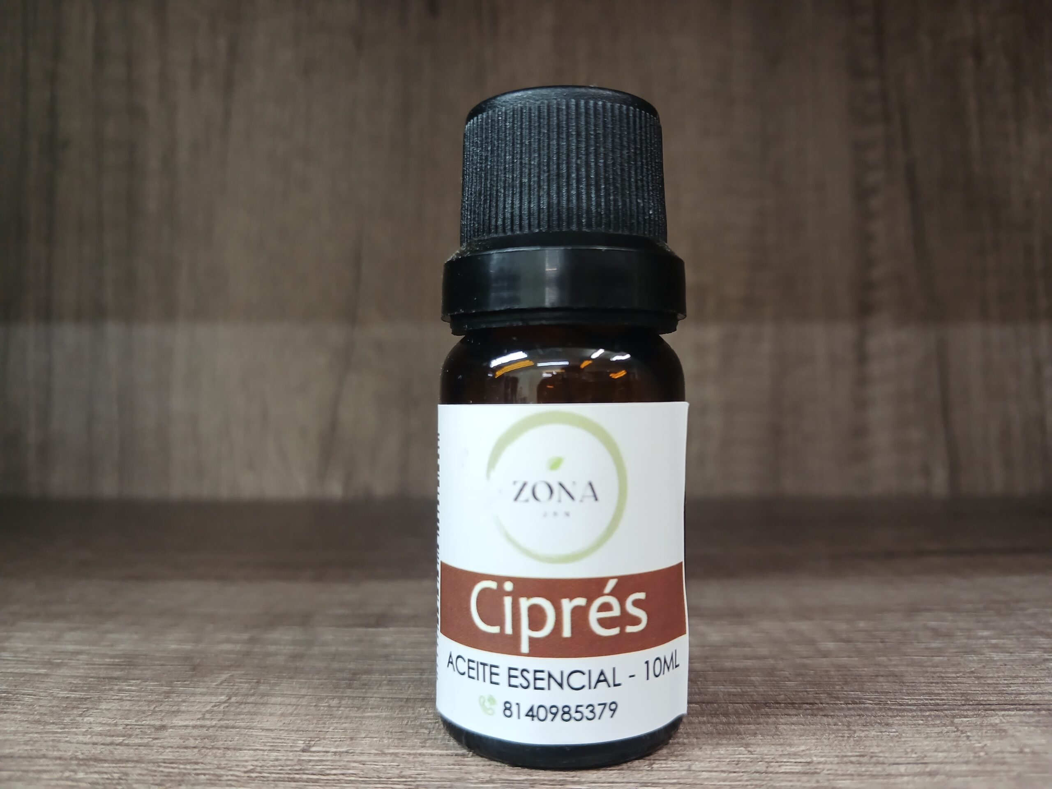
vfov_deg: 51.4
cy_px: 394
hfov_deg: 65.3
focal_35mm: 27
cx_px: 526
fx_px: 821
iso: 250
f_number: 1.8
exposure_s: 1/40
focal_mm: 4
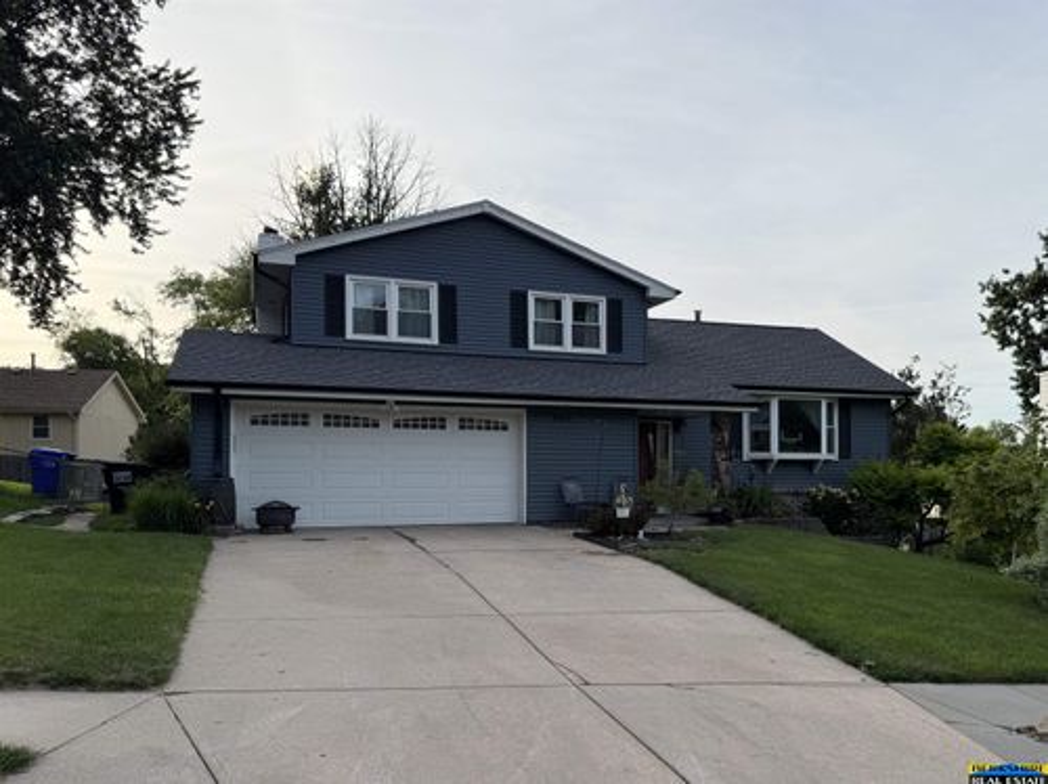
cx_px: 524
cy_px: 392
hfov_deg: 71.6
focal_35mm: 24
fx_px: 726
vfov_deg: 56.7
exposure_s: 1/3279
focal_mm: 6.76
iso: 80
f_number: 1.78
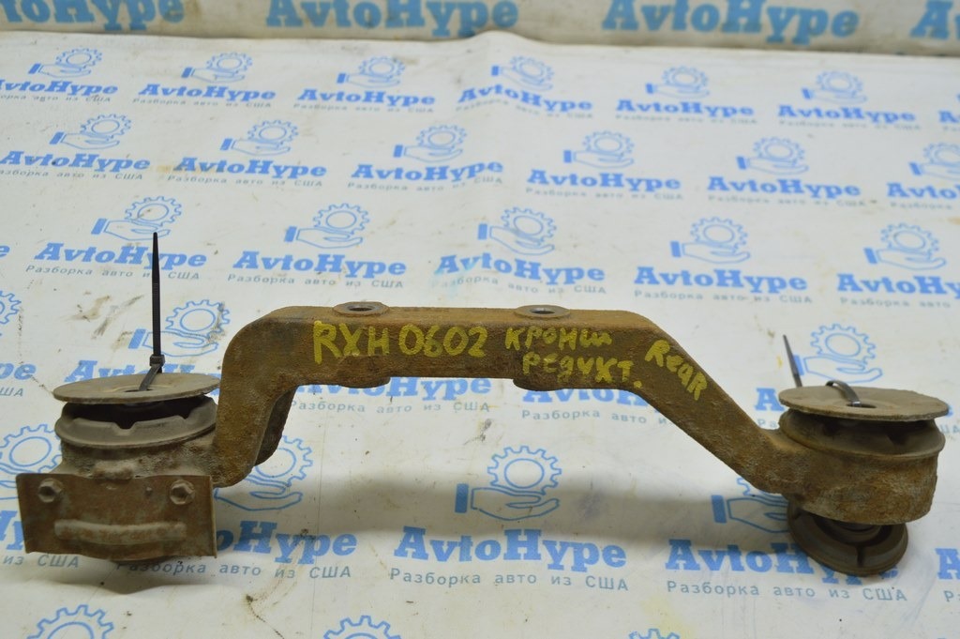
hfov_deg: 51.3
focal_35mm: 38
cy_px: 320
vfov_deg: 35.4
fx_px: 999
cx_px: 480
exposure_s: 1/25
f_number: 5.6
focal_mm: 25
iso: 400
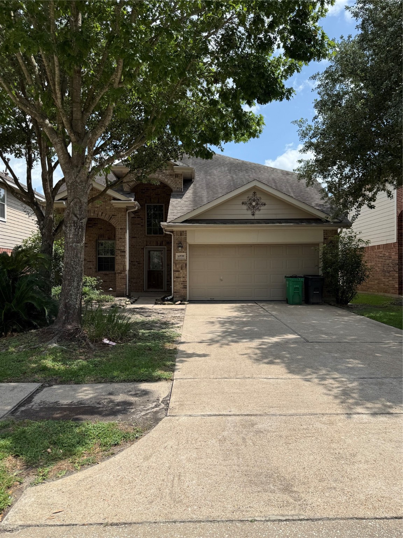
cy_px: 269
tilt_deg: +0.1
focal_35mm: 24
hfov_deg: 56.8
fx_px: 373
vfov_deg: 71.6
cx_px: 202
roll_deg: -0.2
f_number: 1.78
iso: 80
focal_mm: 6.76
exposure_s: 1/3953
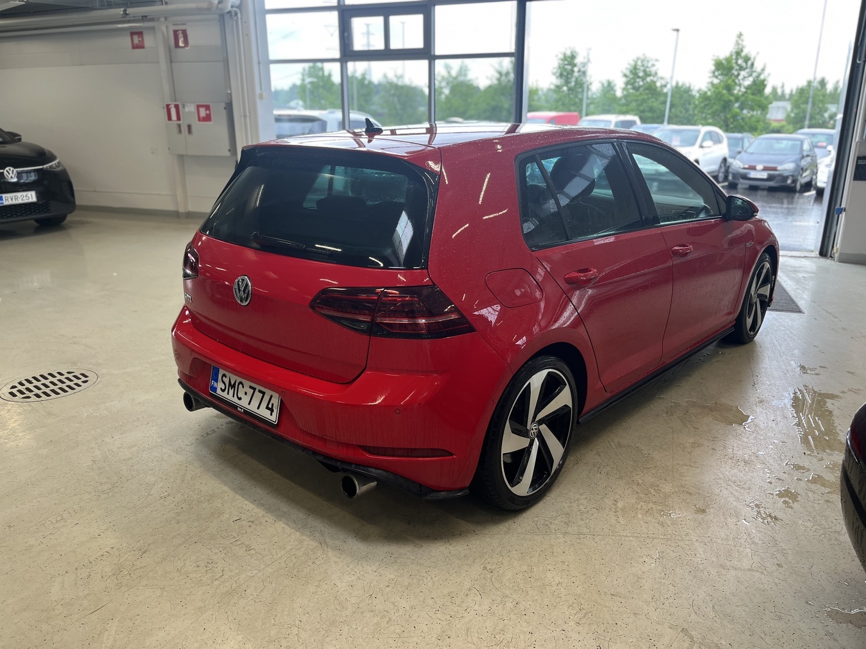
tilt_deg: -18.6
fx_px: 650
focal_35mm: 26
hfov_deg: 67.3
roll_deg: +0.4
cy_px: 324
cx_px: 433
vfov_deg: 53.1
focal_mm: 5.1
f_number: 1.6
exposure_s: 1/100
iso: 50
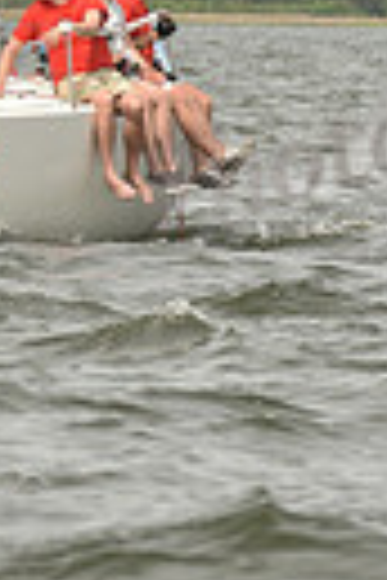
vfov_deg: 2.3
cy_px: -504
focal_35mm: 896
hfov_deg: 1.5
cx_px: -92
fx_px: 14447
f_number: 6.3
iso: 320
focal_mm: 200
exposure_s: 1/1600
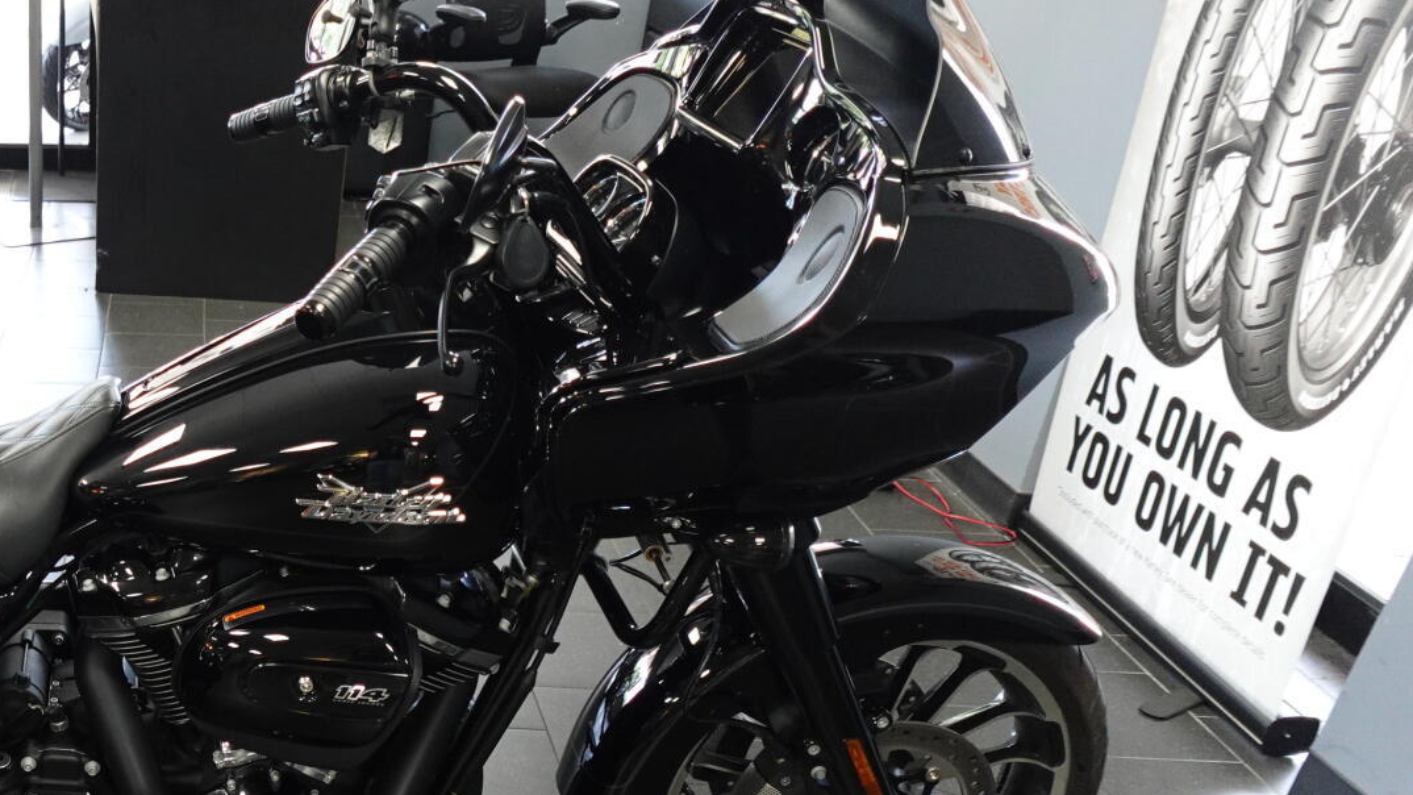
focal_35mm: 39
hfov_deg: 45.8
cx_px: 99
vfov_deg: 29.7
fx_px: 1461
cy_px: 647
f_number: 2
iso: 640
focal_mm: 7.6
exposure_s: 1/80
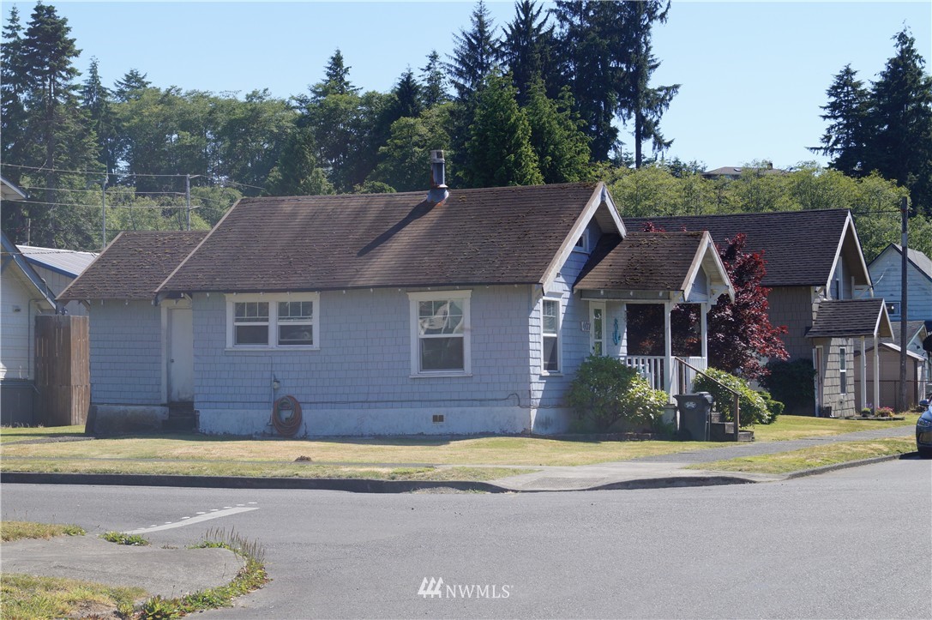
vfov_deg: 16.5
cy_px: 310
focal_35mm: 82
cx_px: 466
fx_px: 2134
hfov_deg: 24.6
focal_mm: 55
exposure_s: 1/160
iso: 100
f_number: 9
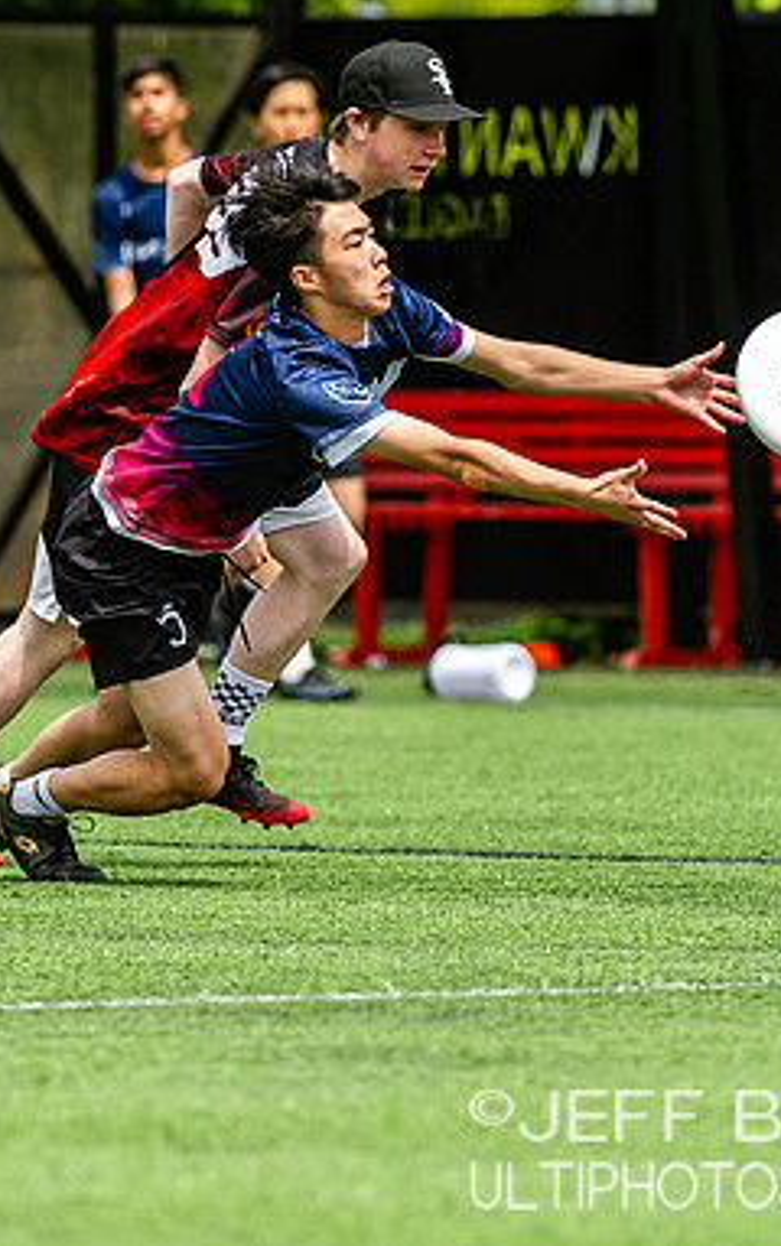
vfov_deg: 3.9
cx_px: 254
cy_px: 337
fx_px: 18254
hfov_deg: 2.5
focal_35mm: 537
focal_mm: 240
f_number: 4
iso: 280
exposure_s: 1/1600
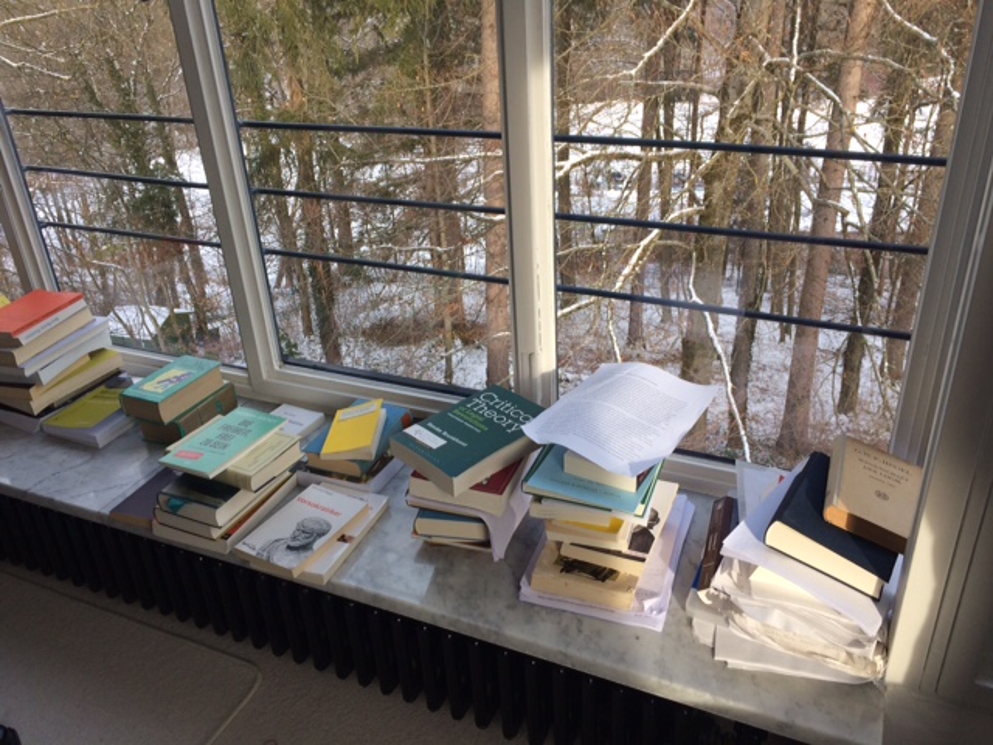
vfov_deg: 48.2
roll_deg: +1.8
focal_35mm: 29
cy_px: 372
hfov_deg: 61.7
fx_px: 832
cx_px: 496
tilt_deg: -27.5
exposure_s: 1/157
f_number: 2.2
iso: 32
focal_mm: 4.15
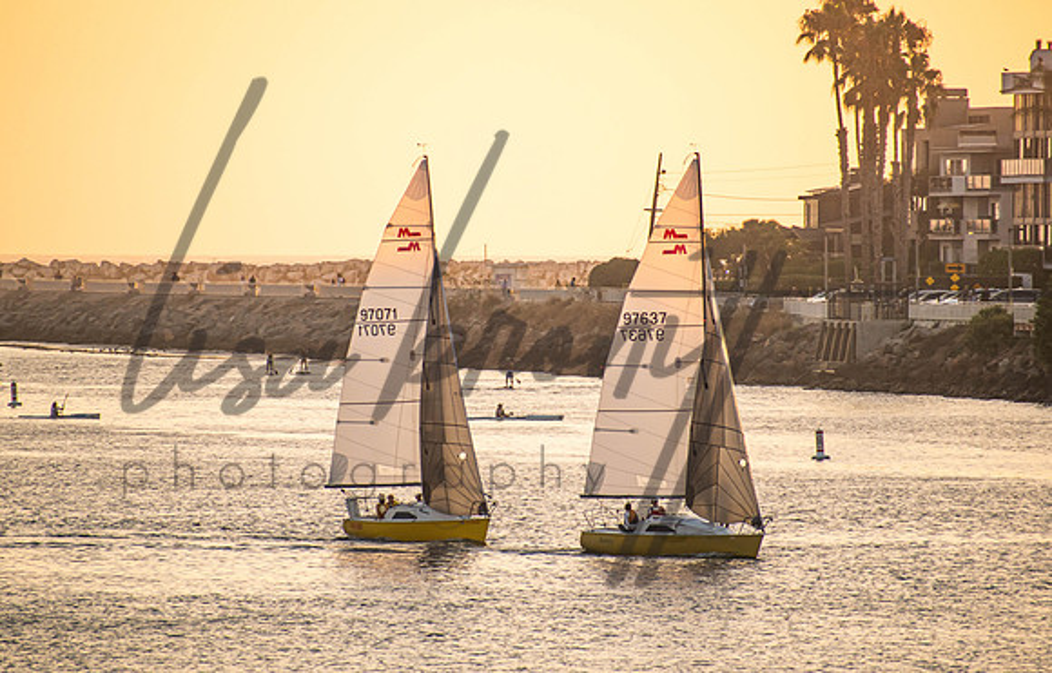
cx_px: 501
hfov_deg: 4.3
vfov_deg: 2.7
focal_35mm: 487
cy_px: 306
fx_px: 14066
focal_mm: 300
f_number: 6.3
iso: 400
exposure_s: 1/80
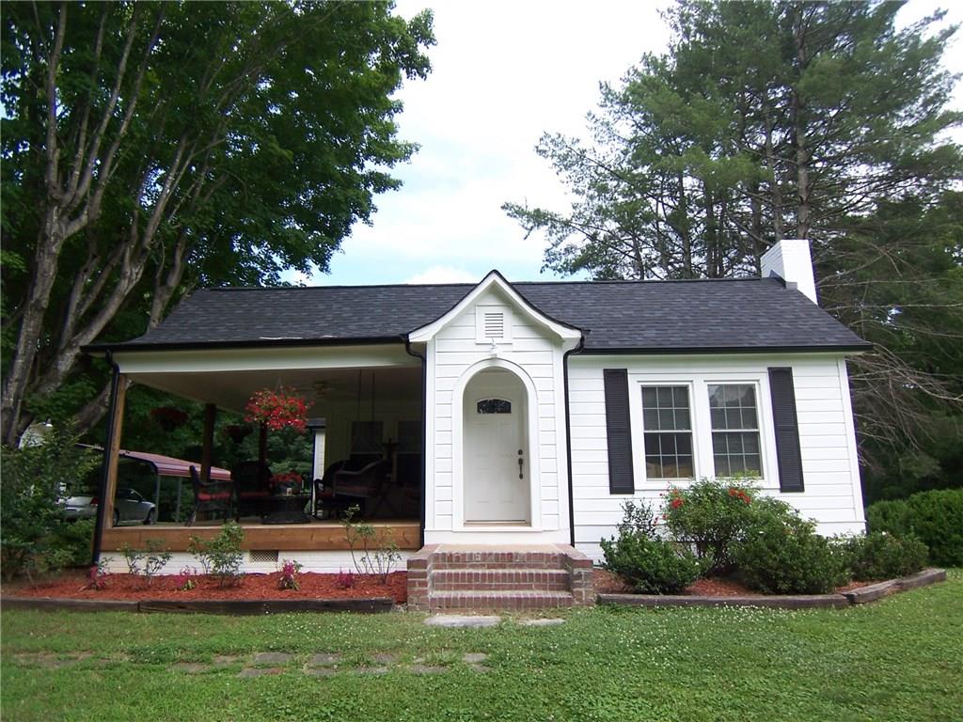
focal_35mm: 23
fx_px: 640
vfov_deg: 58.9
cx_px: 482
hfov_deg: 73.9
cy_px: 361
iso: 64
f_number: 2.8
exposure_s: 1/320
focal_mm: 3.8
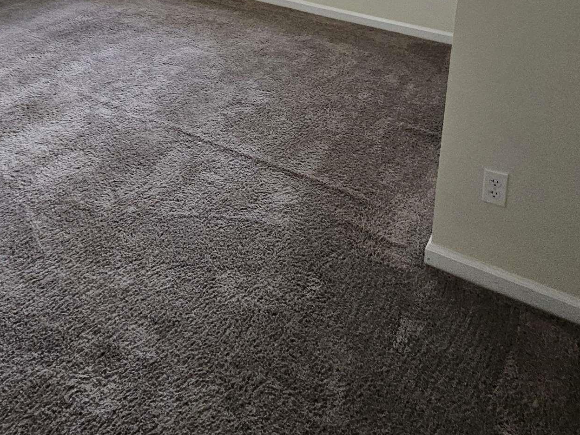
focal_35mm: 32
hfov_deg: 56.8
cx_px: 307
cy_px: -50
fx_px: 536
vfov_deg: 36.8
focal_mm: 1.74
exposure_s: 1/60
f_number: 2.2
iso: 250
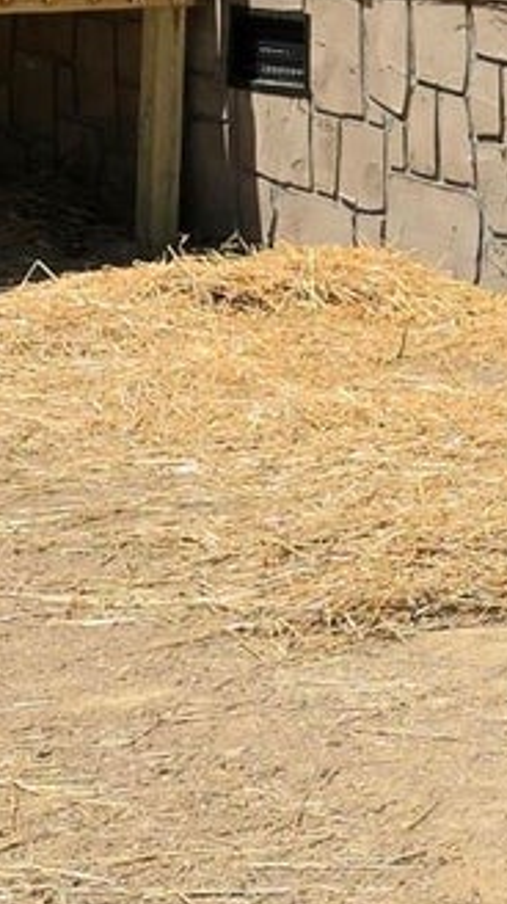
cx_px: 949
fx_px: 3904
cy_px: -303
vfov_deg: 12.7
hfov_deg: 7.2
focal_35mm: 163
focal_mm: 6.3
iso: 64
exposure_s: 1/10000
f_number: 1.7
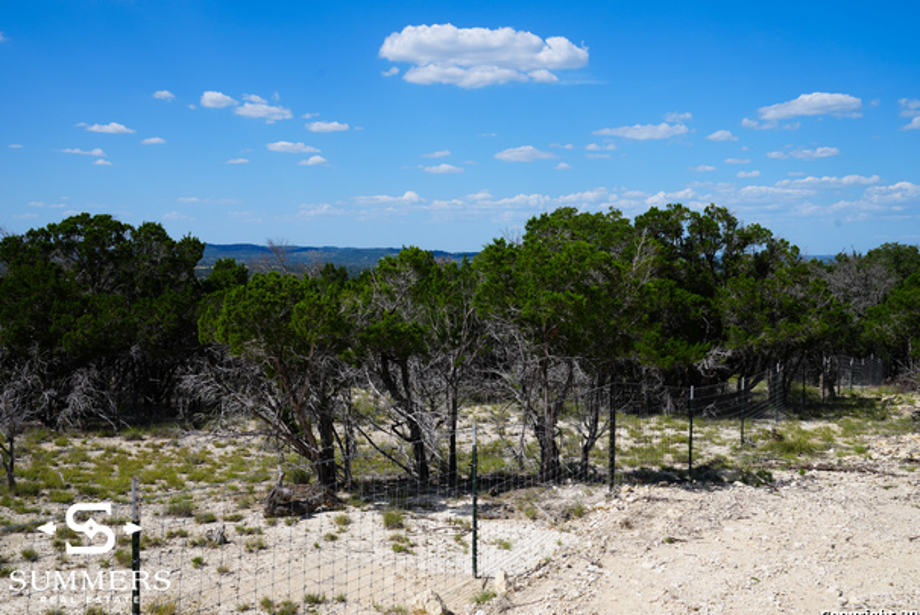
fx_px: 972
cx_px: 455
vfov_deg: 35.1
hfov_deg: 50.7
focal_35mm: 38
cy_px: 318
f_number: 10
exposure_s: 1/200
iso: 100
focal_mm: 36
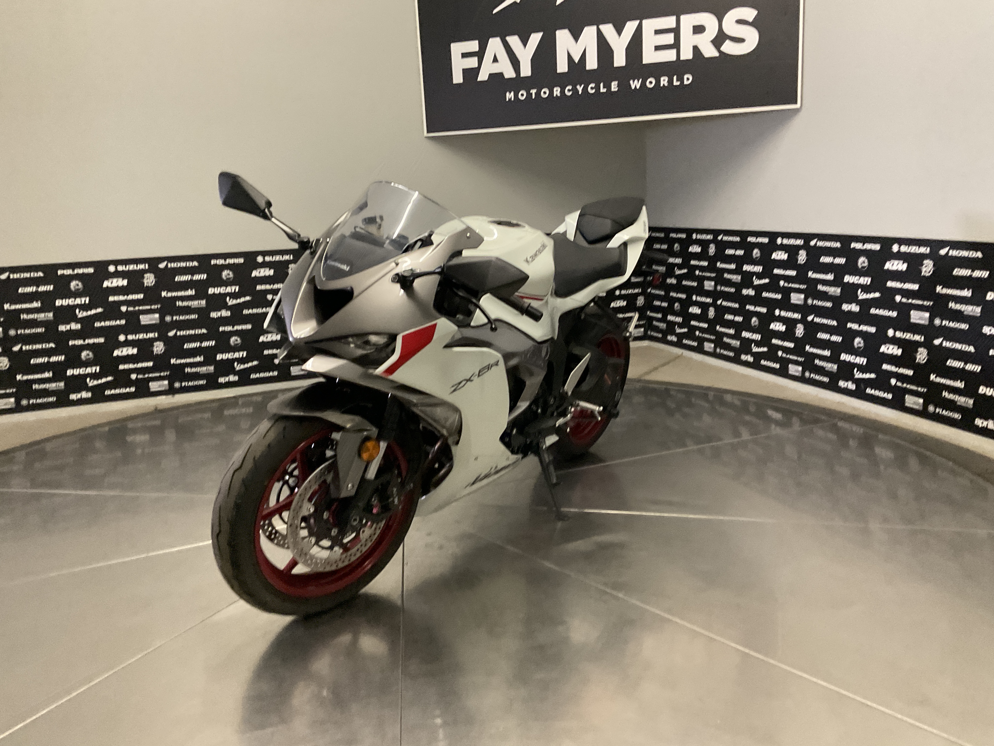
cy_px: 373
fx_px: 833
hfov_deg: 61.7
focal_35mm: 29
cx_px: 497
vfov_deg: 48.2
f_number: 1.8
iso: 250
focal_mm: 3
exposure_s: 1/60
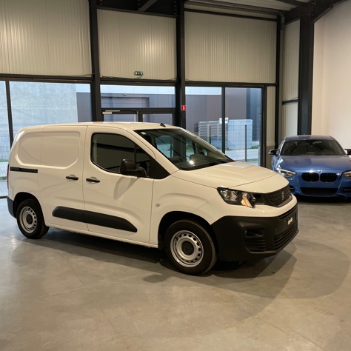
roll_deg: +1.8
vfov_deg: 52.5
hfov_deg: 52.3
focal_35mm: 31
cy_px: 177
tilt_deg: -7.0
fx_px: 356
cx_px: 144
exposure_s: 1/100
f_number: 1.6
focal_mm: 4.2
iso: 125
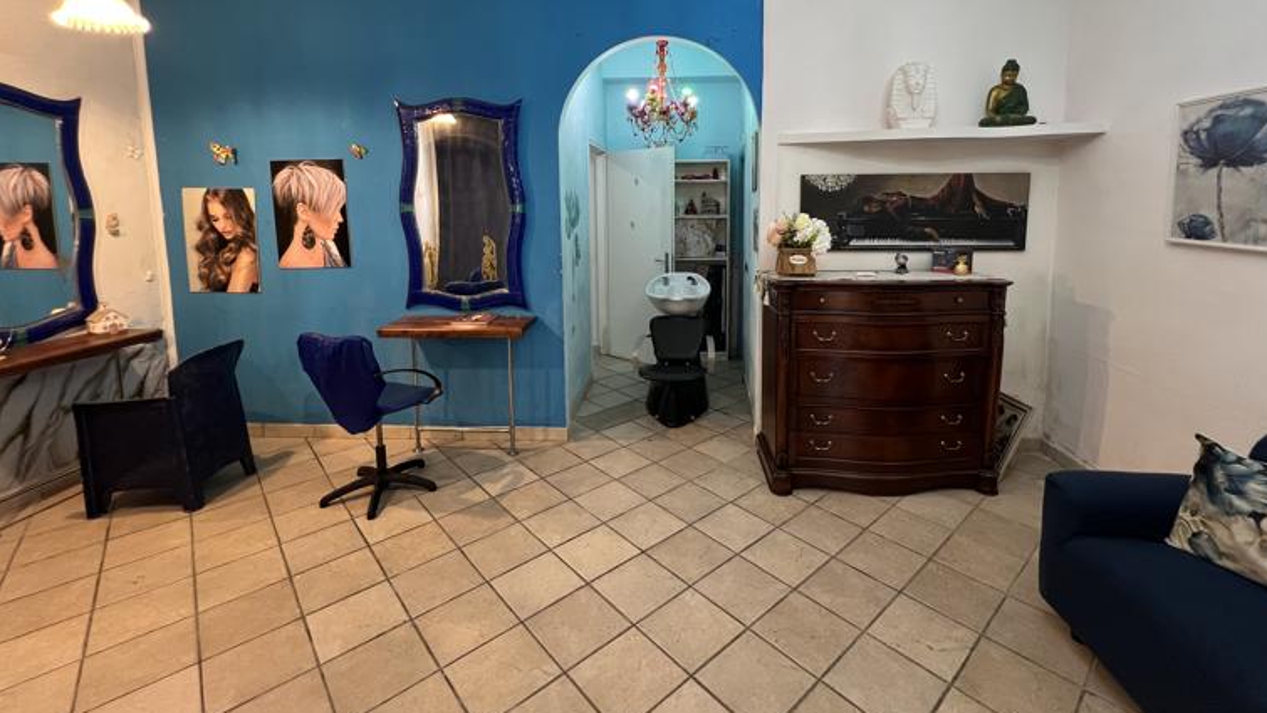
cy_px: 260
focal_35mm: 15
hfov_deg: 102.9
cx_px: 670
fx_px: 504
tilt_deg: -6.0
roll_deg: +0.2
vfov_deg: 69.3
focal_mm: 1.57
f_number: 1.8
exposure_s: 1/50
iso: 200
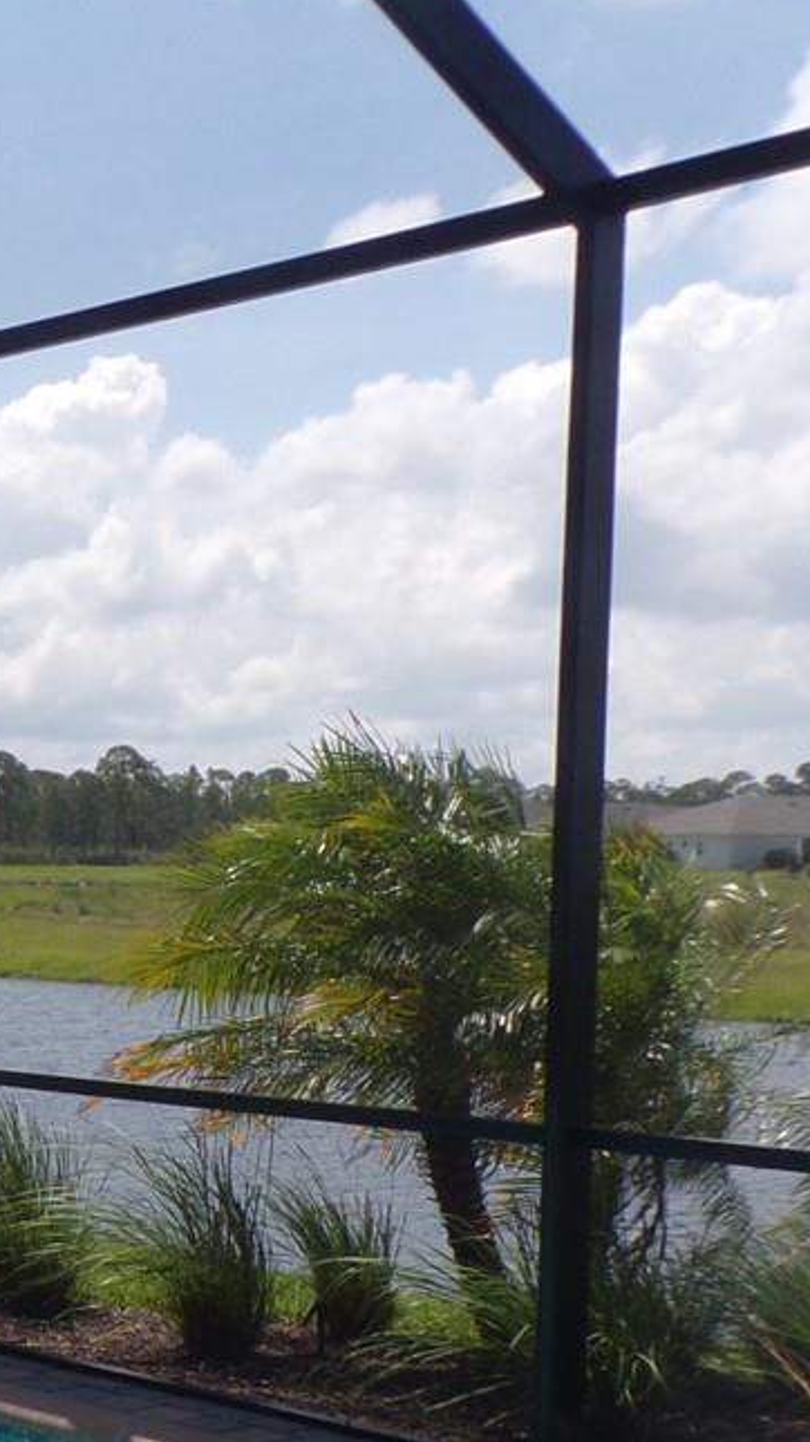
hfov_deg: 17.1
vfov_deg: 32.0
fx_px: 2483
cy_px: 996
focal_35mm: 65
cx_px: -318
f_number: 5.8
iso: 80
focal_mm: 4.3
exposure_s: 1/250
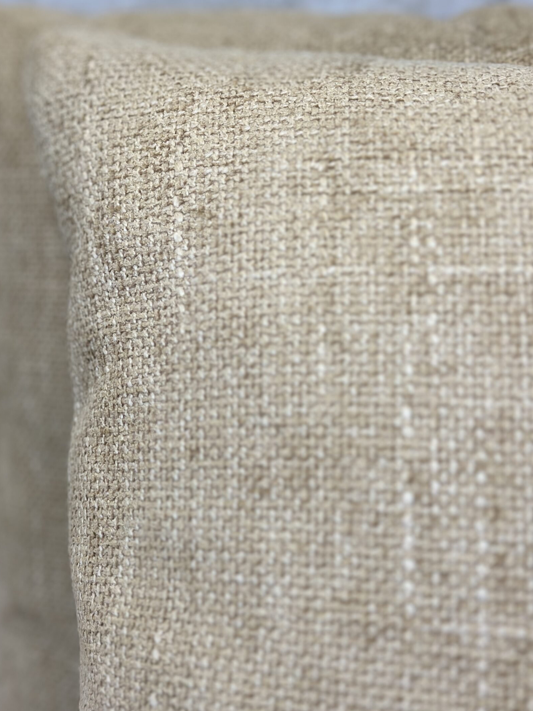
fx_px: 1191
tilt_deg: -16.3
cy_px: 317
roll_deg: +2.2
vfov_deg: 33.2
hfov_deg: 25.2
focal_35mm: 58
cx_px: 217
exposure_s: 1/238
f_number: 1.78
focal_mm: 6.86
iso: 80
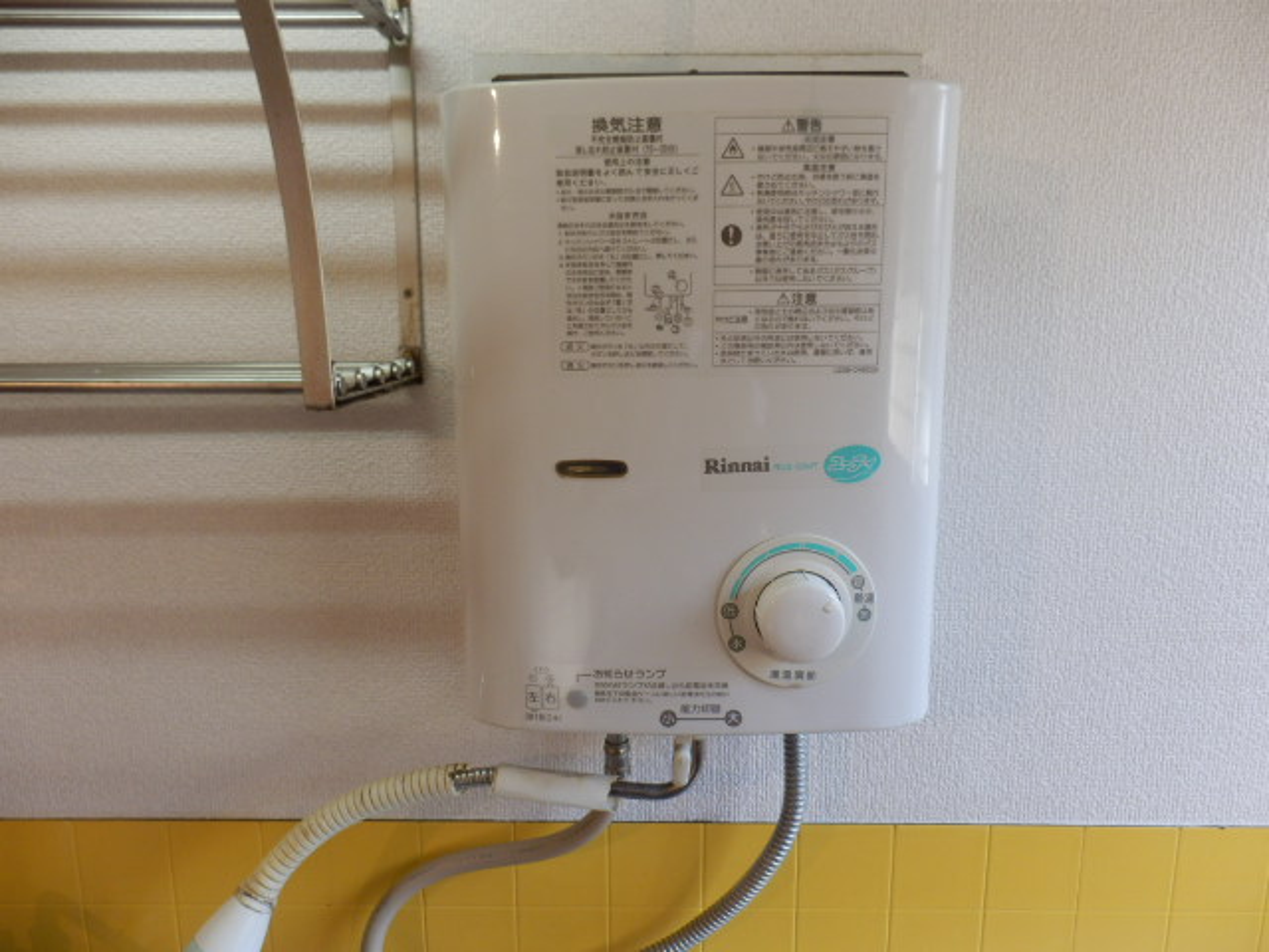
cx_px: 634
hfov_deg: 71.6
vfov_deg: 56.8
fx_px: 880
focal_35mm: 24
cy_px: 476
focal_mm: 4.2
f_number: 3
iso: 125
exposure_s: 1/30
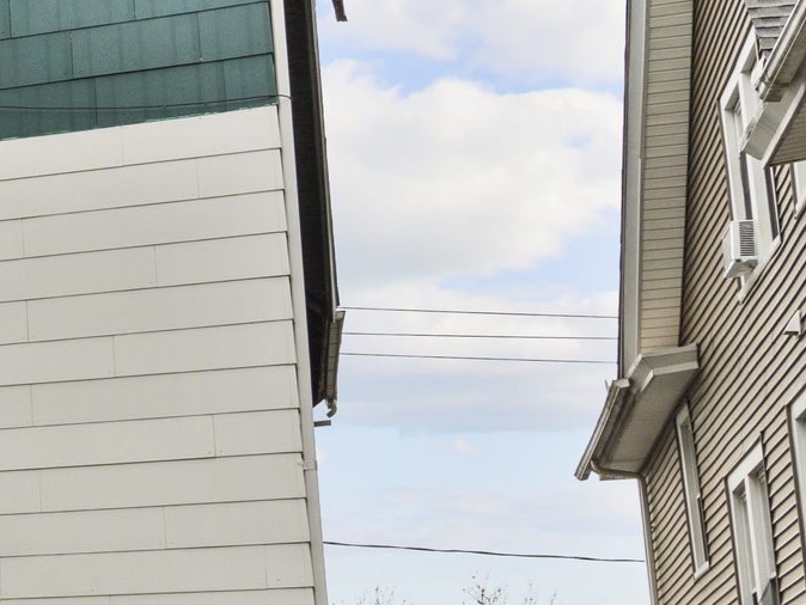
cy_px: 423
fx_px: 2143
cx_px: -599
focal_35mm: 92
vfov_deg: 16.0
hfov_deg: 17.6
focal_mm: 21
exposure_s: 1/30
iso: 250
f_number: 9
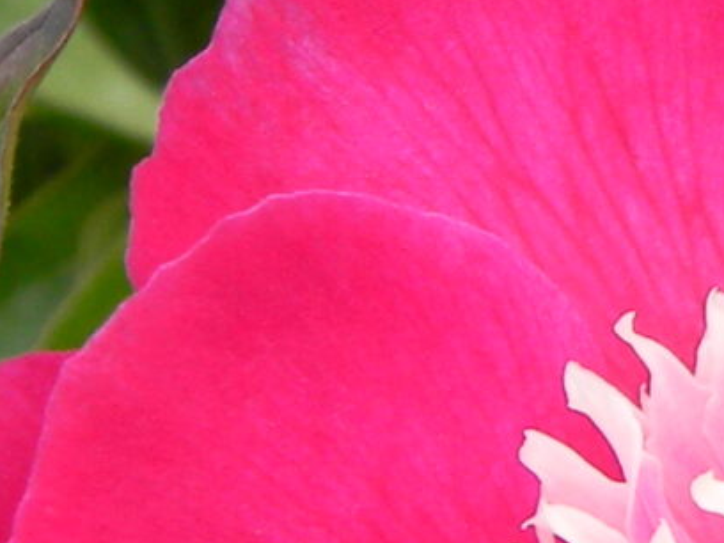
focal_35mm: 295
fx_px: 6170
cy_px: 547
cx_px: 1870
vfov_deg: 5.0
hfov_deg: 6.3
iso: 80
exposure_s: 1/185
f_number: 3.9
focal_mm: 8.6
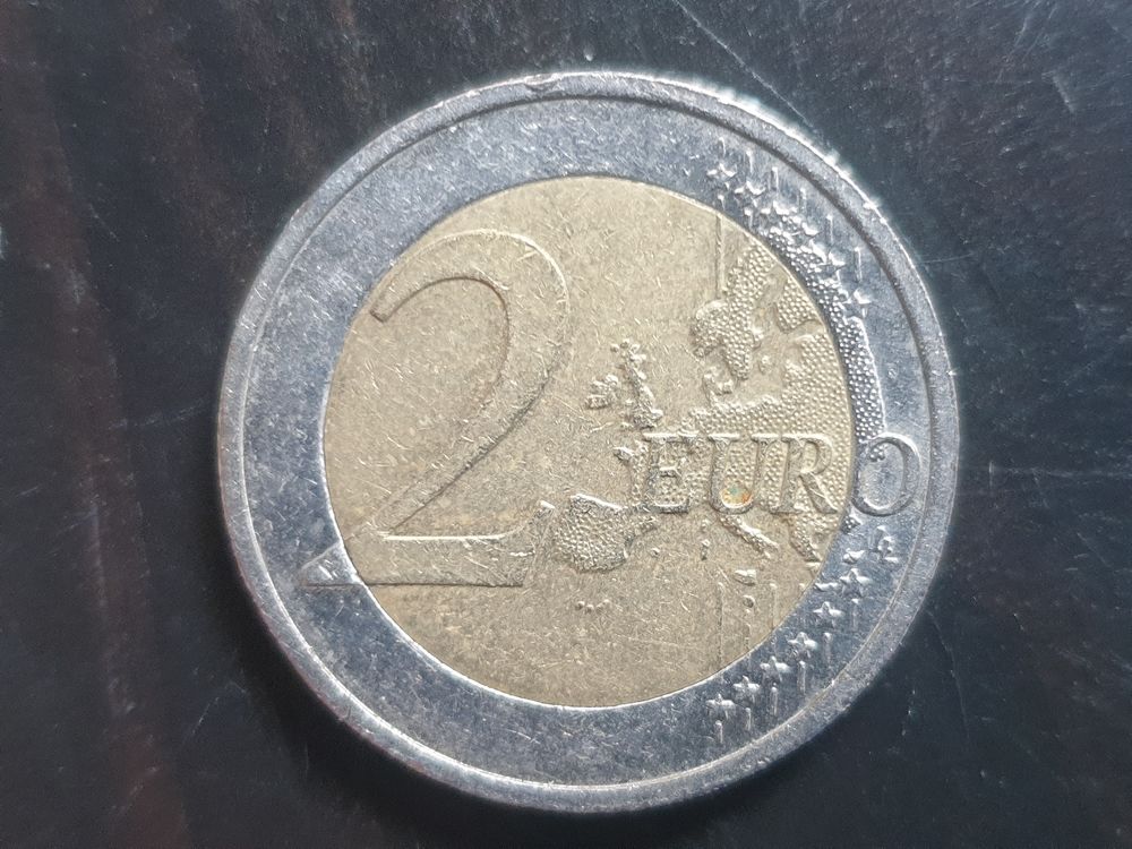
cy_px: 424
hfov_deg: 67.3
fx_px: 850
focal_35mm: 26
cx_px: 566
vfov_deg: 53.1
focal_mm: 4.3
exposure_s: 1/50
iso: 250
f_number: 1.5
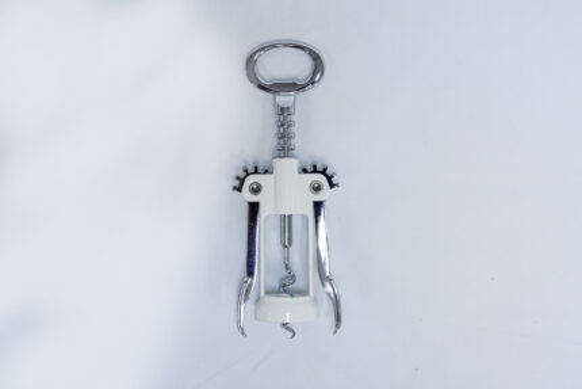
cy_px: 194
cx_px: 291
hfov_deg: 28.8
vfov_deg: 19.5
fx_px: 1132
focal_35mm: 70
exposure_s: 1/125
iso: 6400
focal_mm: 70
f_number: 14
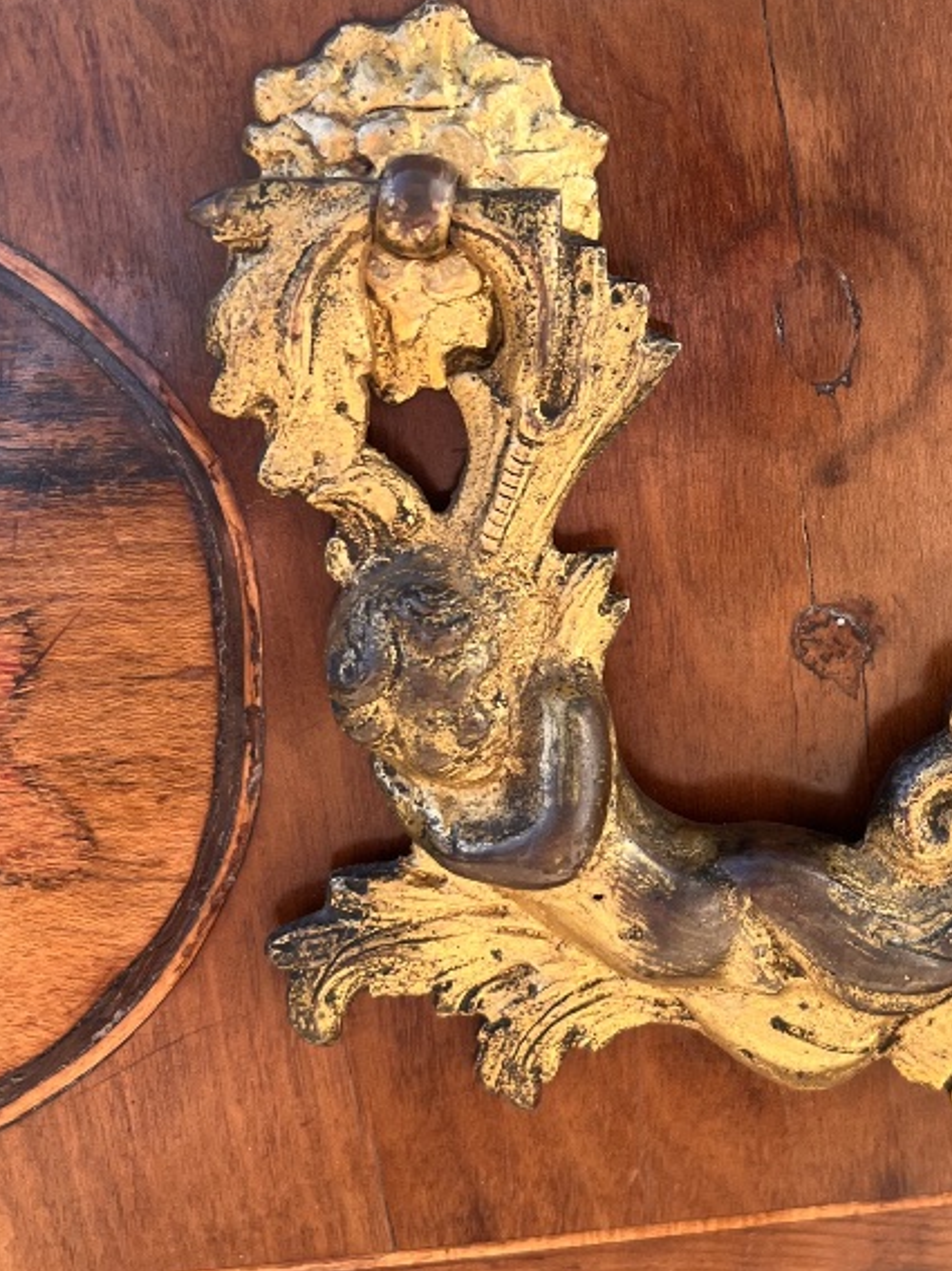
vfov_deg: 34.8
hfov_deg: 25.6
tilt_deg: -13.5
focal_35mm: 55
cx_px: 892
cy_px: 504
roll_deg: +0.7
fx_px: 2018
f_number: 1.6
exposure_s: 1/415
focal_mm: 5.1
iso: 50
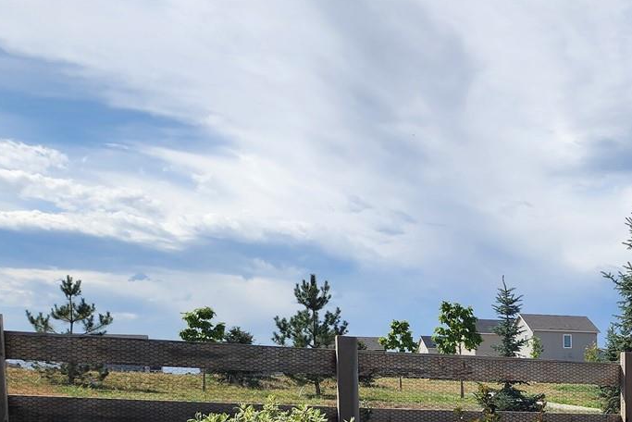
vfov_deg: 22.7
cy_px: 475
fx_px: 983
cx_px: 705
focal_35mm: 56
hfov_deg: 31.4
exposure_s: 1/1751
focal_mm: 6.4
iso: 12
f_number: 1.8
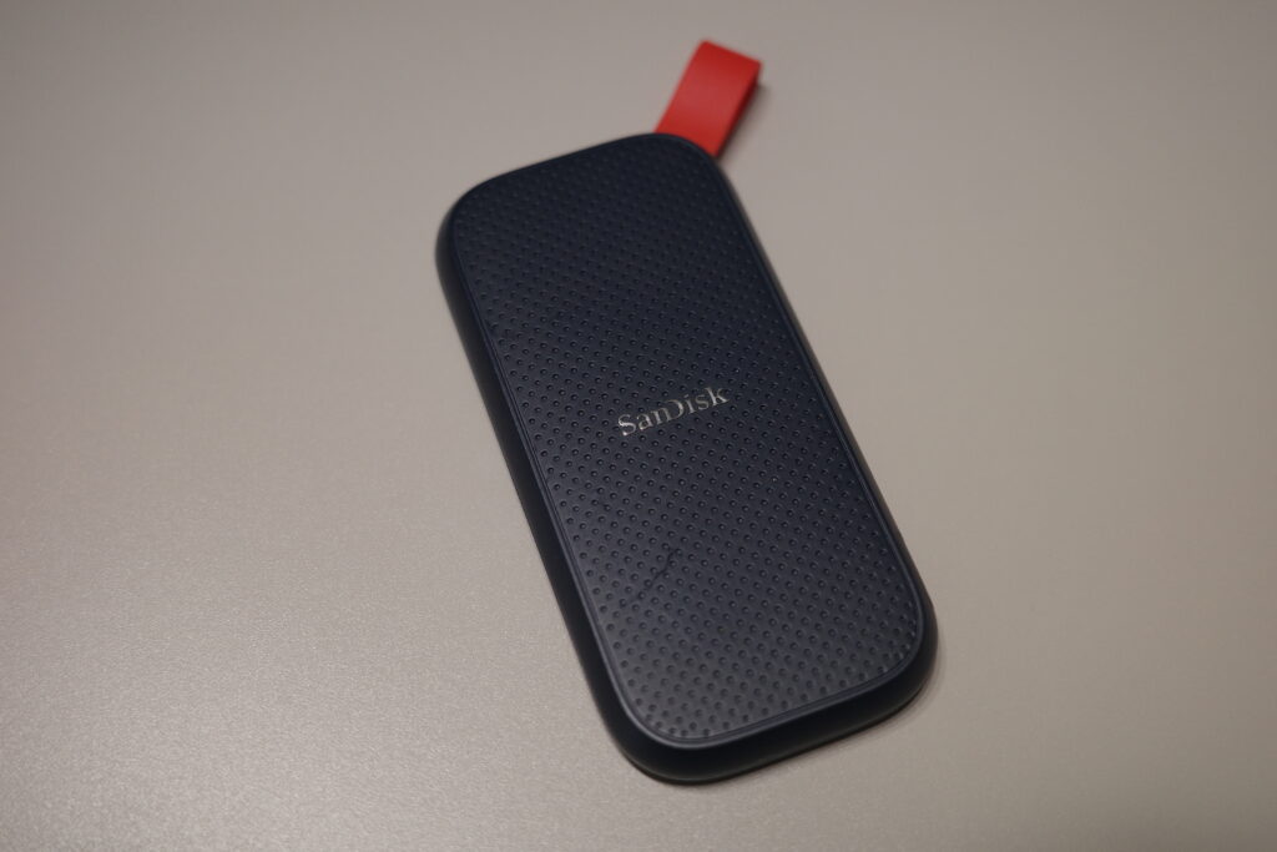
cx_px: 638
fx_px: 1419
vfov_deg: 33.4
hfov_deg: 48.5
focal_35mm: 40
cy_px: 426
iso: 800
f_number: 2.8
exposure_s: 1/40
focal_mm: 26
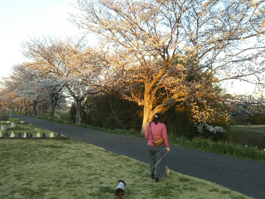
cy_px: 100
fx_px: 230
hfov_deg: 60.0
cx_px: 132
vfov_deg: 46.8
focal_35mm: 30
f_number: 2.2
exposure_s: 1/120
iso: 64
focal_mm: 4
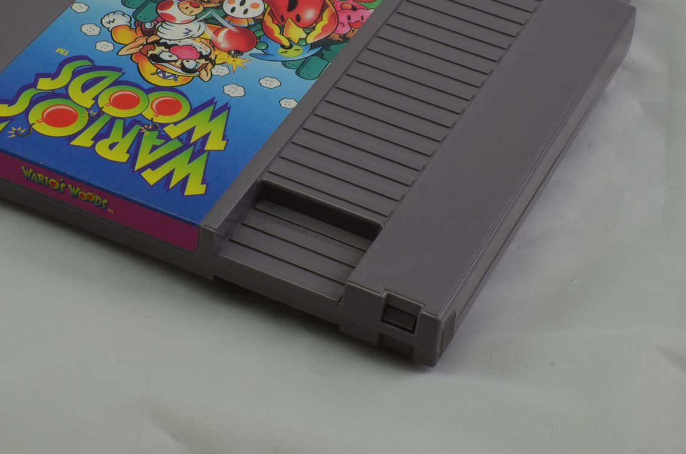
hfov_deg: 21.5
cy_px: 111
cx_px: 287
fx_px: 1806
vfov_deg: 14.3
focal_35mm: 95
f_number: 20
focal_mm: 40
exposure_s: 1/2.5
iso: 100
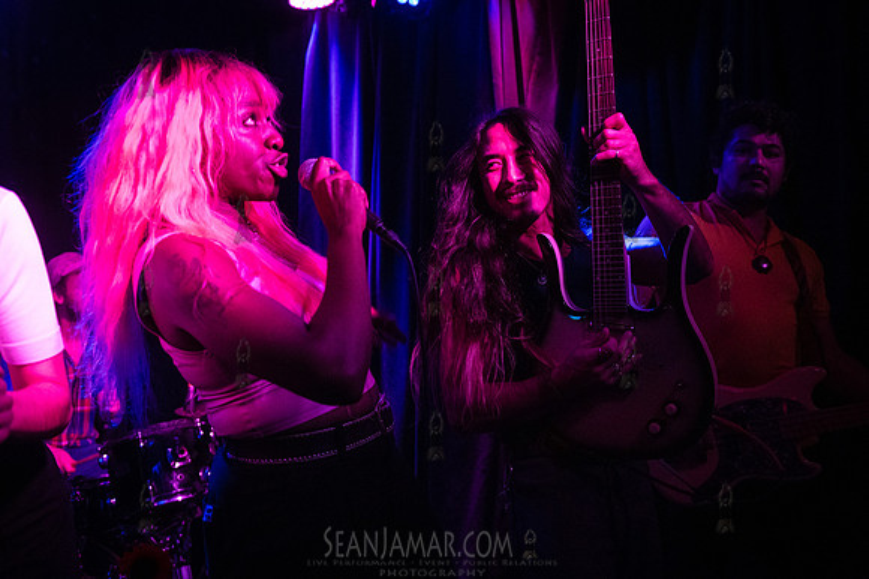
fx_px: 772
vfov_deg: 41.1
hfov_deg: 58.7
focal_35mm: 32
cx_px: 434
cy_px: 290
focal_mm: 32
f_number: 3.5
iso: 12800
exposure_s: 1/320
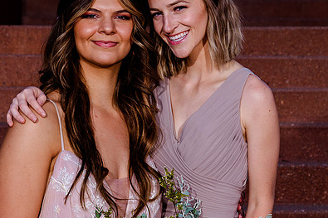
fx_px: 1457
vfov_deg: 8.6
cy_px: 57
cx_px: 118
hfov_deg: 12.8
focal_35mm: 160
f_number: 8
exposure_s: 1/200
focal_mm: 82
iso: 125
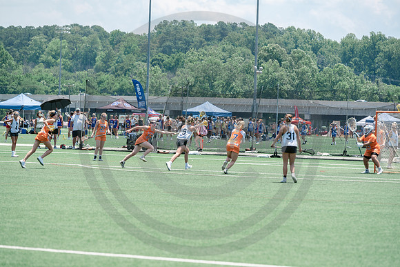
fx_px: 2223
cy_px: 134
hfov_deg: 10.3
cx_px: 200
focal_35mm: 200
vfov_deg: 6.9
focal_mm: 200
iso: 400
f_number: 5
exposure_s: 1/1600
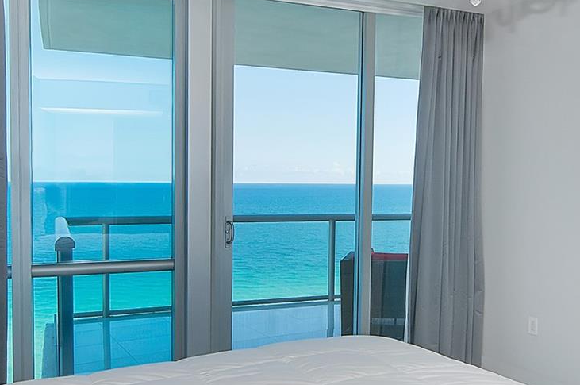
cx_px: 384
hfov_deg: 52.1
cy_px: 218
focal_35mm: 36
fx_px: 581
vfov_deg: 36.6
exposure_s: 1/160
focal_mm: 11
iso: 400
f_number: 7.1
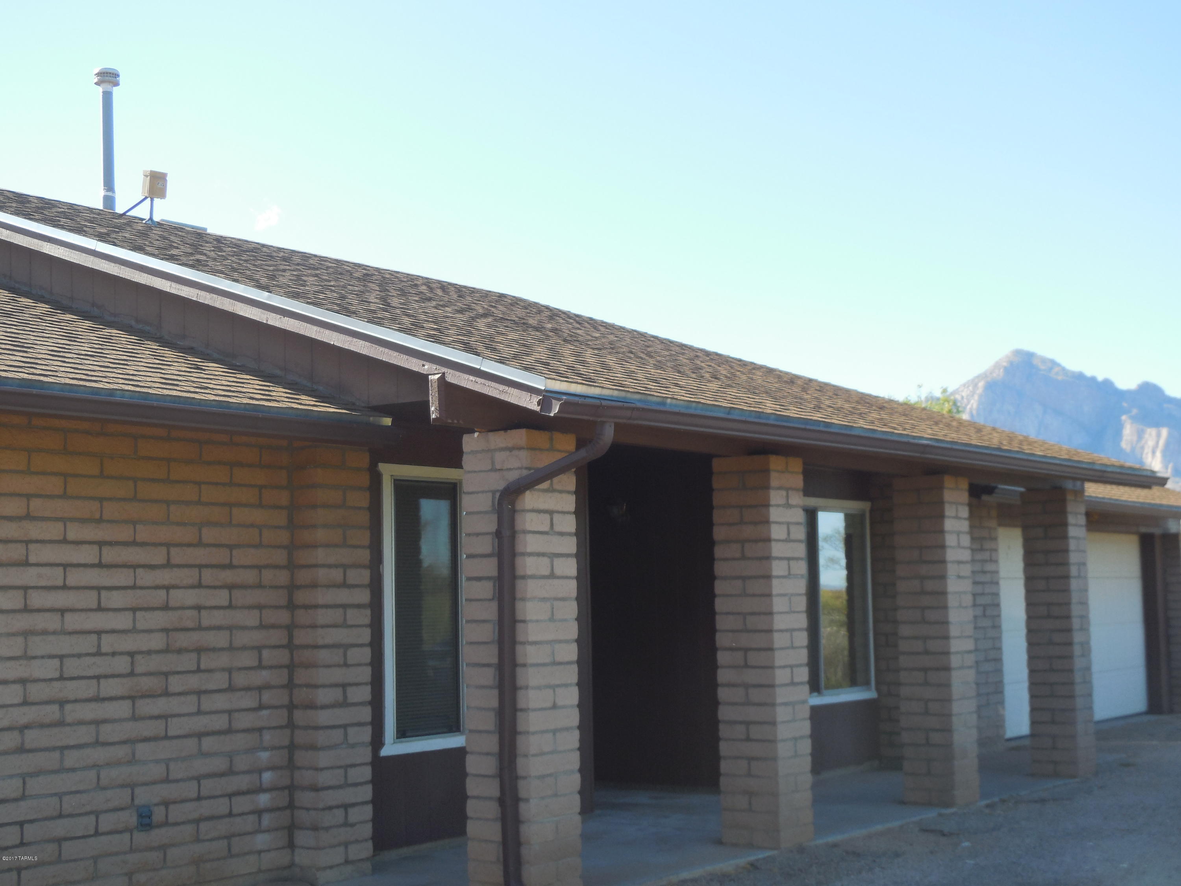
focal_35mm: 53
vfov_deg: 27.5
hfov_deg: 36.2
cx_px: 590
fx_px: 1808
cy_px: 443
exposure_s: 1/320
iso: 125
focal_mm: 9.4
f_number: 4
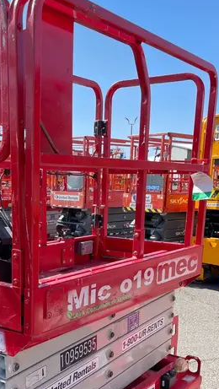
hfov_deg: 26.4
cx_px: 66
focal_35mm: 45
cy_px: 288
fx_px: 464
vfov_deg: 44.1
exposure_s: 1/1171
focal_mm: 4.2
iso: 32
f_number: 1.6
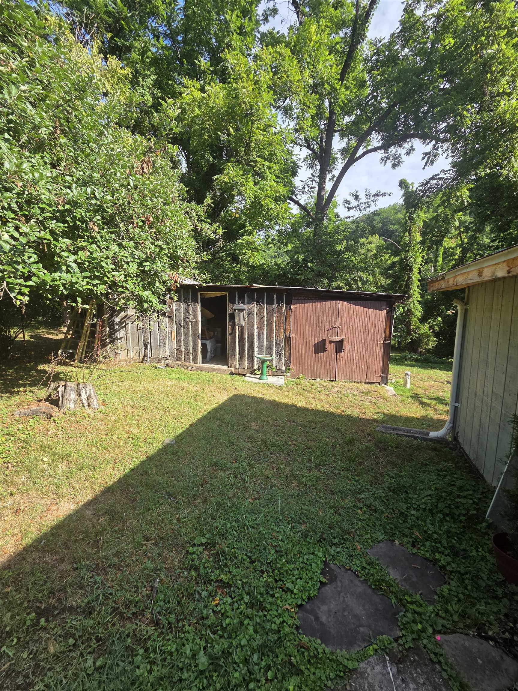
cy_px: 346
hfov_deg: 89.9
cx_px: 259
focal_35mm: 13
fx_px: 259
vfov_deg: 106.2
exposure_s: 1/677
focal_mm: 2.2
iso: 50
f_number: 2.2
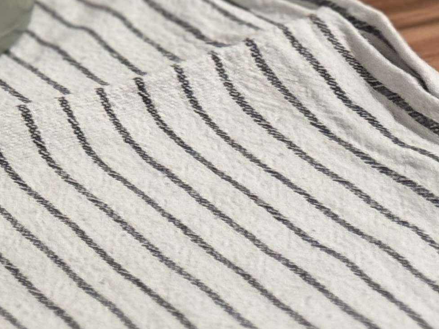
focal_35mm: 199
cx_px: -362
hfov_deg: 9.4
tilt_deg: -19.0
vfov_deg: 7.2
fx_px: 2523
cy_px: -272
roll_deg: +2.1
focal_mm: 6.76
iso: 320
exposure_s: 1/33
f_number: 1.78
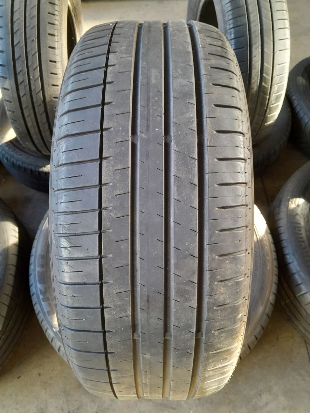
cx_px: 155
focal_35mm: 26
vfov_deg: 67.3
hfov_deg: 53.1
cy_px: 206
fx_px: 310
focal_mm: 3.98
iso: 320
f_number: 1.8
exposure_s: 1/50
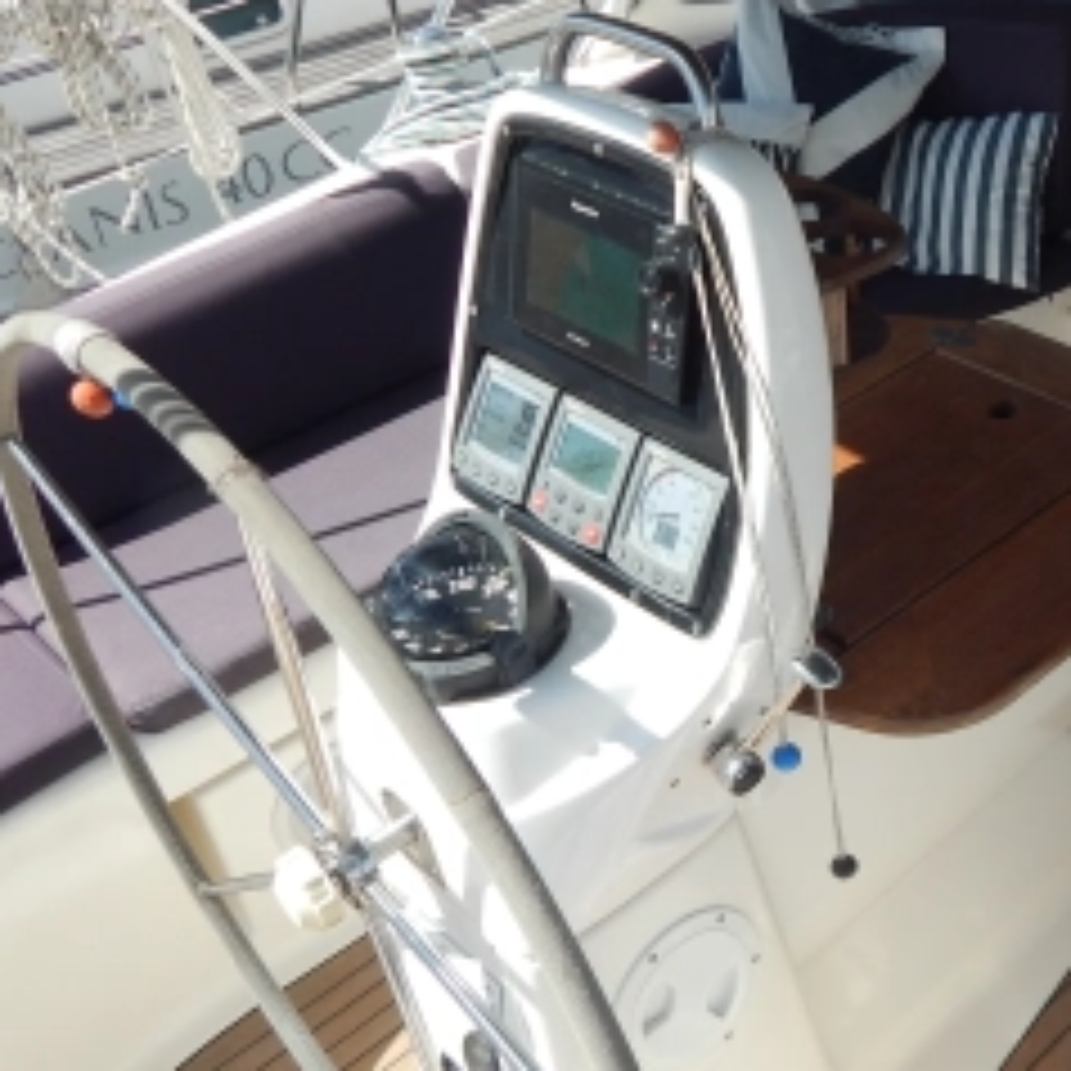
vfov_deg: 36.1
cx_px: 963
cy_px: 520
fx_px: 1645
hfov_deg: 34.1
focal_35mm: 47
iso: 125
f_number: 6
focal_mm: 4
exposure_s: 1/400
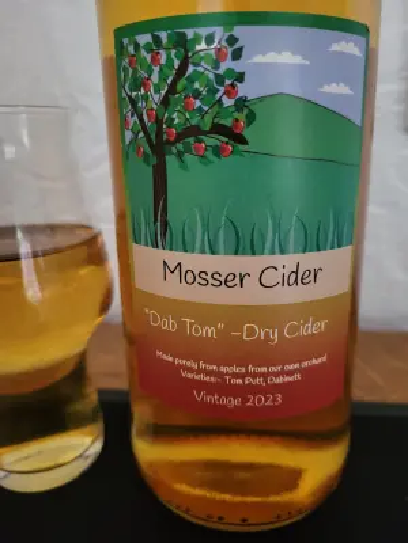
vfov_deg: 67.3
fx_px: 409
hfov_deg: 53.1
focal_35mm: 26
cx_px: 204
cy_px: 272
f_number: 1.8
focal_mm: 5.4
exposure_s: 1/25
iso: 800
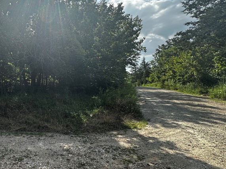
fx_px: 163
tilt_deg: +8.0
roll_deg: +1.9
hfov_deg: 63.3
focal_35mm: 25
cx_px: 45
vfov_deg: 54.5
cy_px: 68
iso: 50
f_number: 2.2
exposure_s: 1/979
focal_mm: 2.22
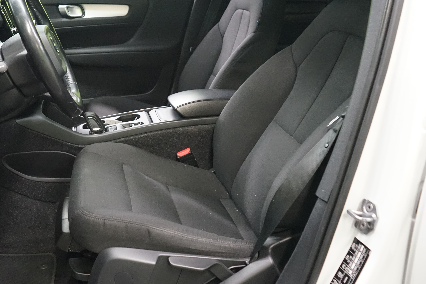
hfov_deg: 47.2
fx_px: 473
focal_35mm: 40
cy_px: 112
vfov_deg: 33.3
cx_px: 123
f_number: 5
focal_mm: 28
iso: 5000
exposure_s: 1/50
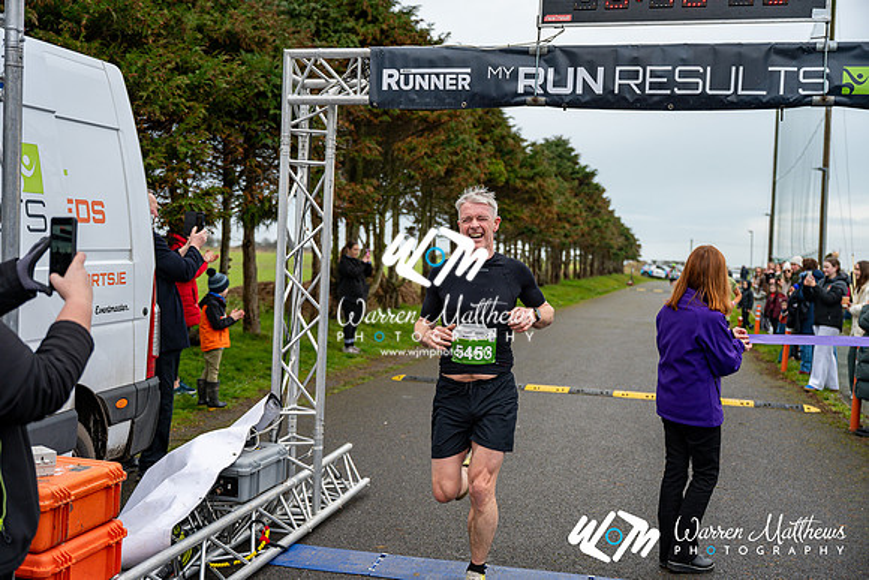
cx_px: 434
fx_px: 942
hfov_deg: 49.5
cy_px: 290
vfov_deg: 34.2
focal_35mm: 39
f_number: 2.8
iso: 250
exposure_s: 1/1250
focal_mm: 39
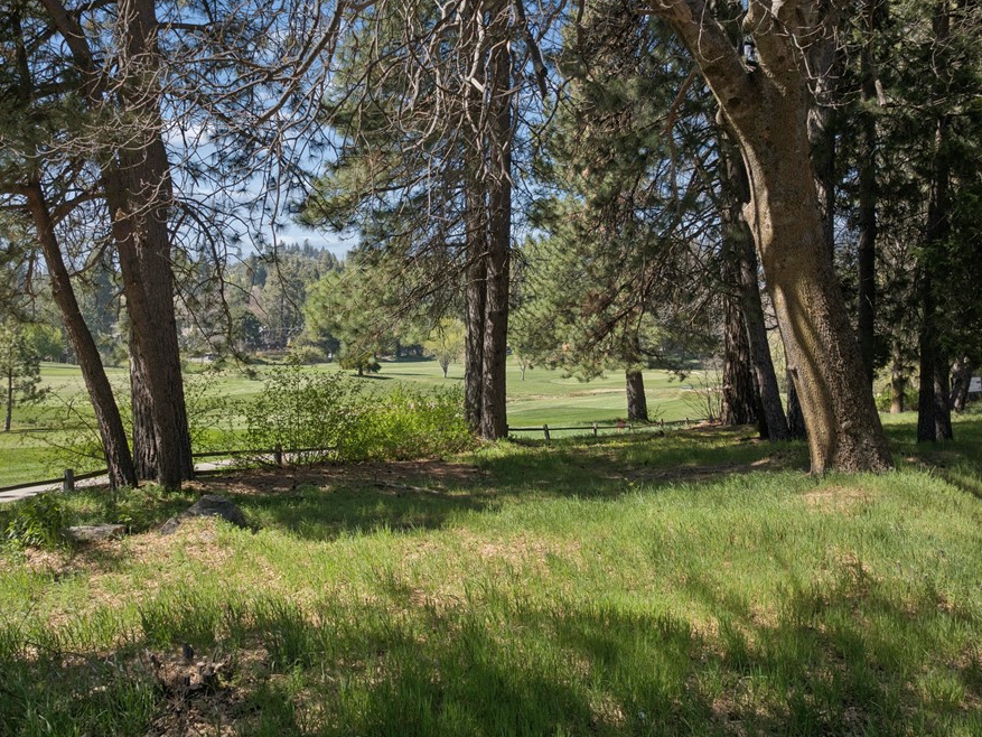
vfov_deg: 49.7
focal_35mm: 28
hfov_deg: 63.1
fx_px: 794
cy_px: 342
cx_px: 417
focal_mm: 12.3
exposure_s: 1/60
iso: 100
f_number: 2.8
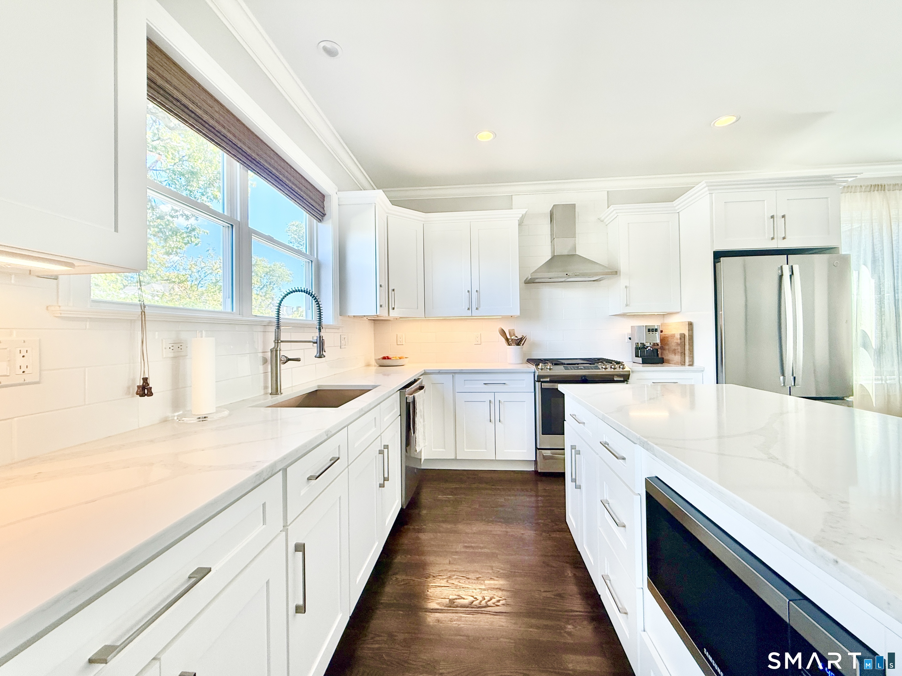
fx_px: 365
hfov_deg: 102.1
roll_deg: +0.1
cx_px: 451
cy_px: 338
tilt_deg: -0.5
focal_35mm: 14
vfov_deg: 85.7
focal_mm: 2.22
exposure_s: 1/120
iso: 125
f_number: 2.2
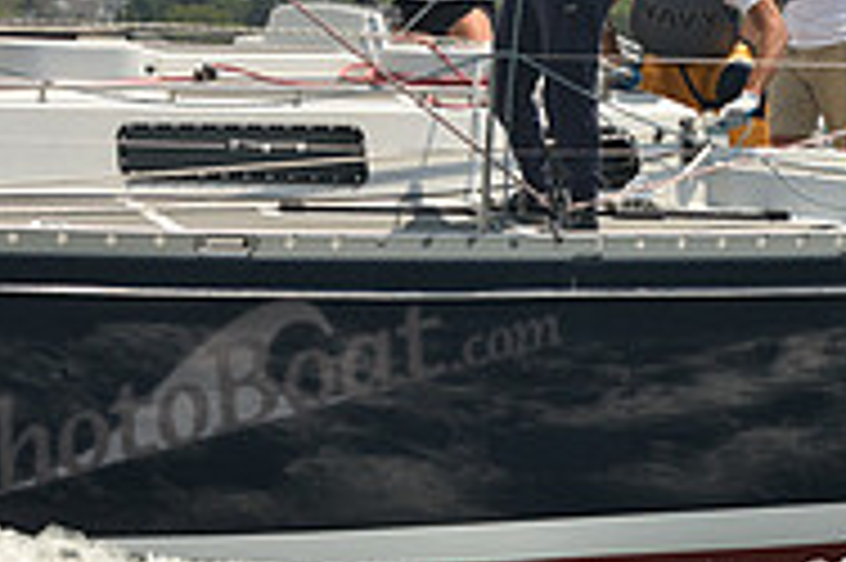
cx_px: 796
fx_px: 5071
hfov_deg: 9.5
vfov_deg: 6.3
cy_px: 97
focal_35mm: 216
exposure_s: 1/640
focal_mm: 70
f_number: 5.6
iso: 250
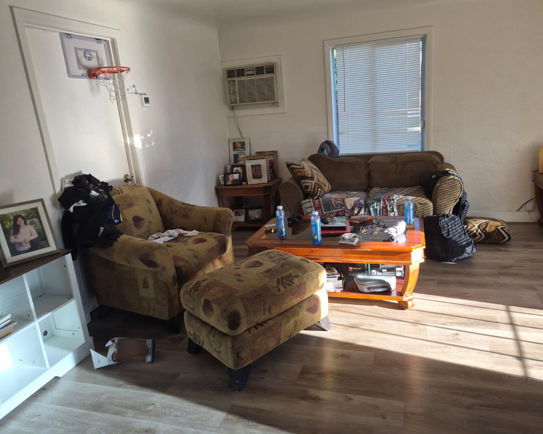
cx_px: 289
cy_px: 217
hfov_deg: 70.2
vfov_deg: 58.8
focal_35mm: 24
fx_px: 386
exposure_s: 1/180
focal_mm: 5.4
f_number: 1.8
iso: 50
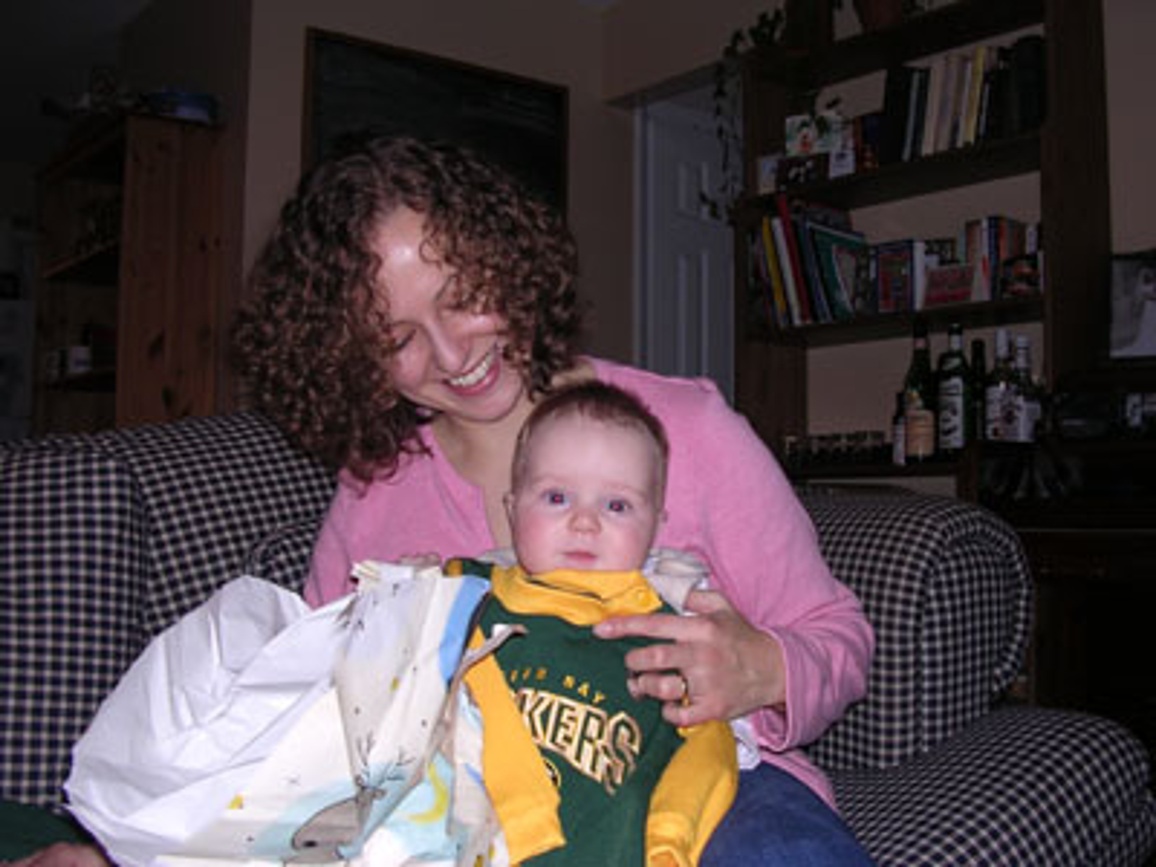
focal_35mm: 38
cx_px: 578
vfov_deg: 37.7
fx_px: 1269
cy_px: 434
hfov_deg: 49.0
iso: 100
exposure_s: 1/60.1
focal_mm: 5.8
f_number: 2.8
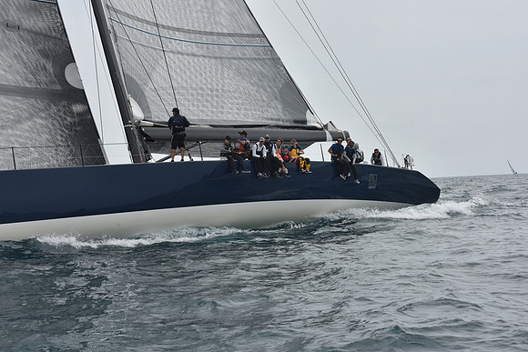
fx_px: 1027
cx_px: 264
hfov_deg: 28.8
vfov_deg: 19.5
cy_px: 176
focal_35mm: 70
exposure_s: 1/800
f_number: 11
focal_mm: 70
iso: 250
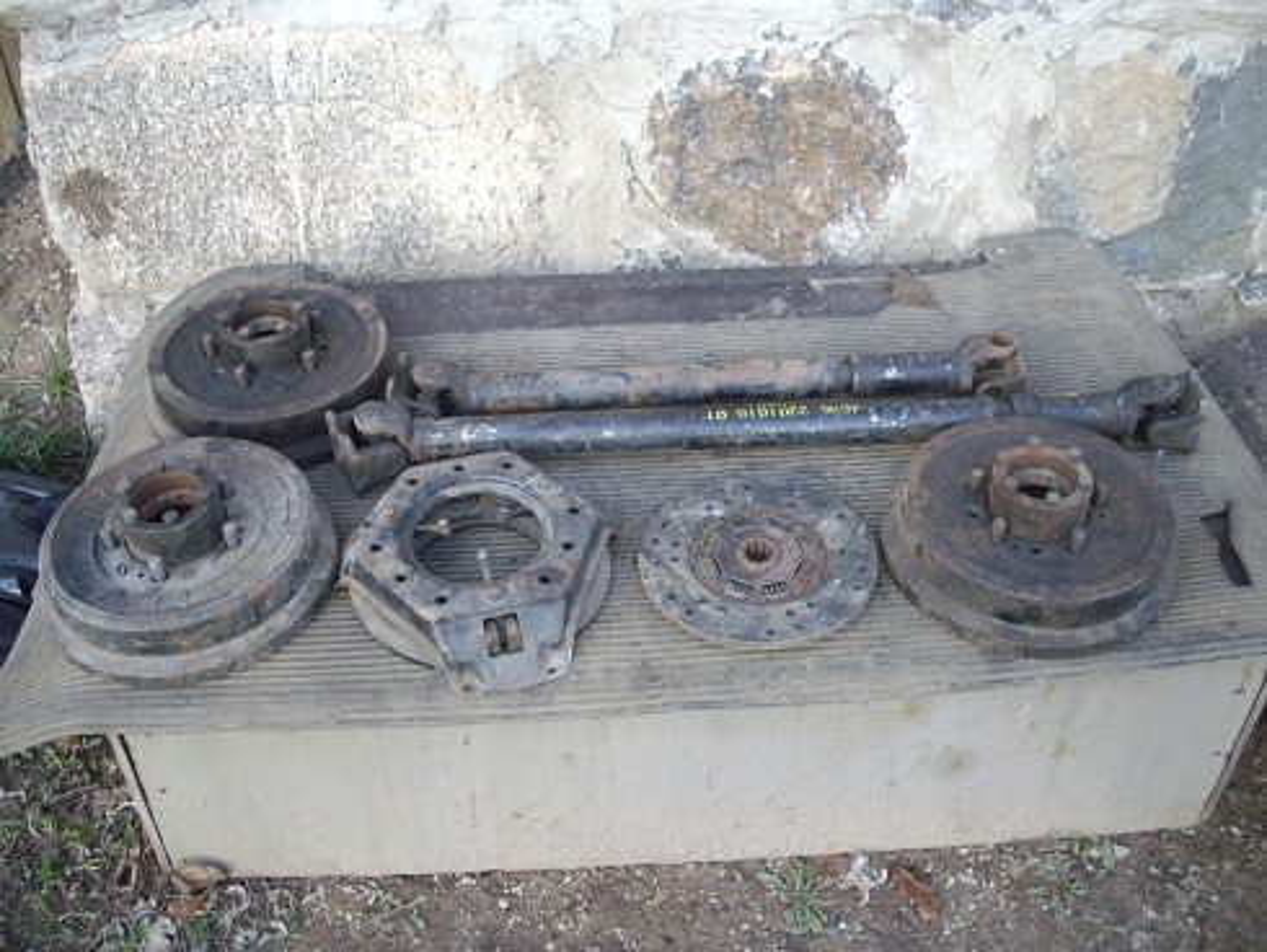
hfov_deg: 50.1
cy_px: 476
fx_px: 1355
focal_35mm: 37
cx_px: 634
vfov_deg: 38.7
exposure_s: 1/80
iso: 160
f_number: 2.8
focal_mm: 6.2
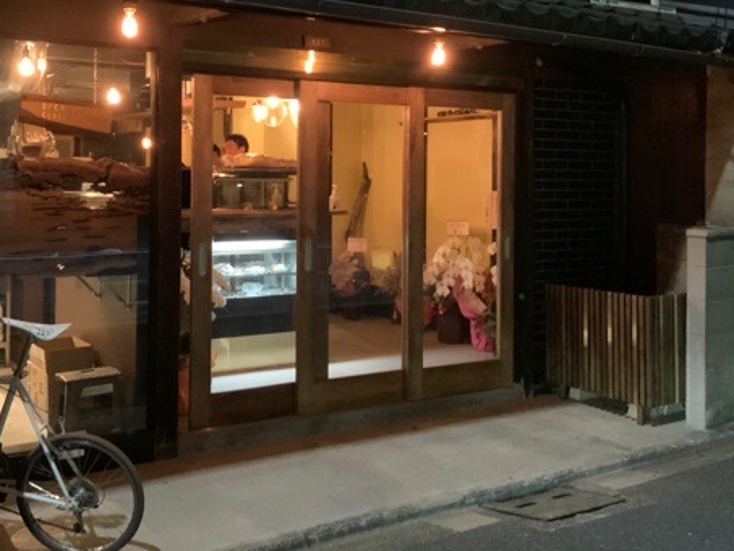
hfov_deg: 45.4
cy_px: 180
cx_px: 274
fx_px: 870
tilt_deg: +1.5
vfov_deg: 34.8
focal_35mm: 41
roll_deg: -0.7
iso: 500
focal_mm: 3
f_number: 1.8
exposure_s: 1/20
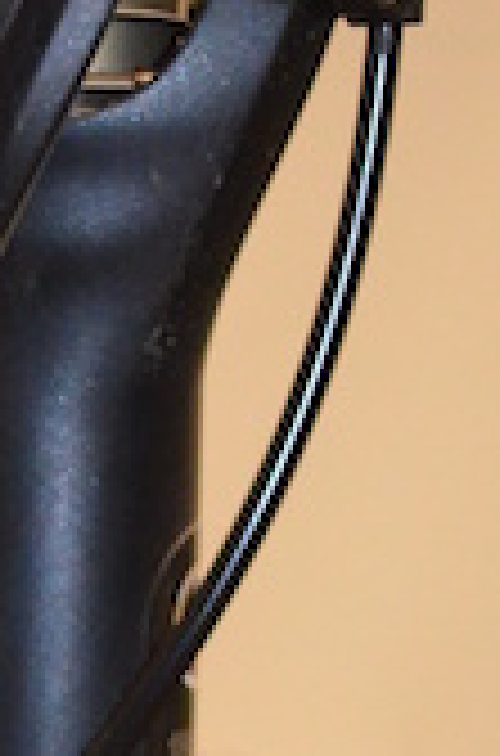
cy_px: 1242
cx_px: -149
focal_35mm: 229
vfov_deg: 8.7
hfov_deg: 5.9
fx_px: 4800
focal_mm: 32
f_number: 4.8
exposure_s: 1/60
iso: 3200
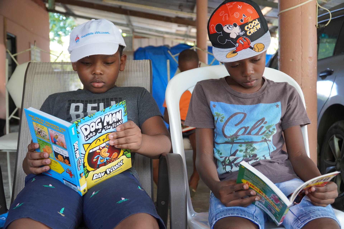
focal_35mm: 39
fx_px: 373
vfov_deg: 34.2
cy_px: 114
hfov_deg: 49.6
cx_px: 172
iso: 1600
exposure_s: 1/160
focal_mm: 26
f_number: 4
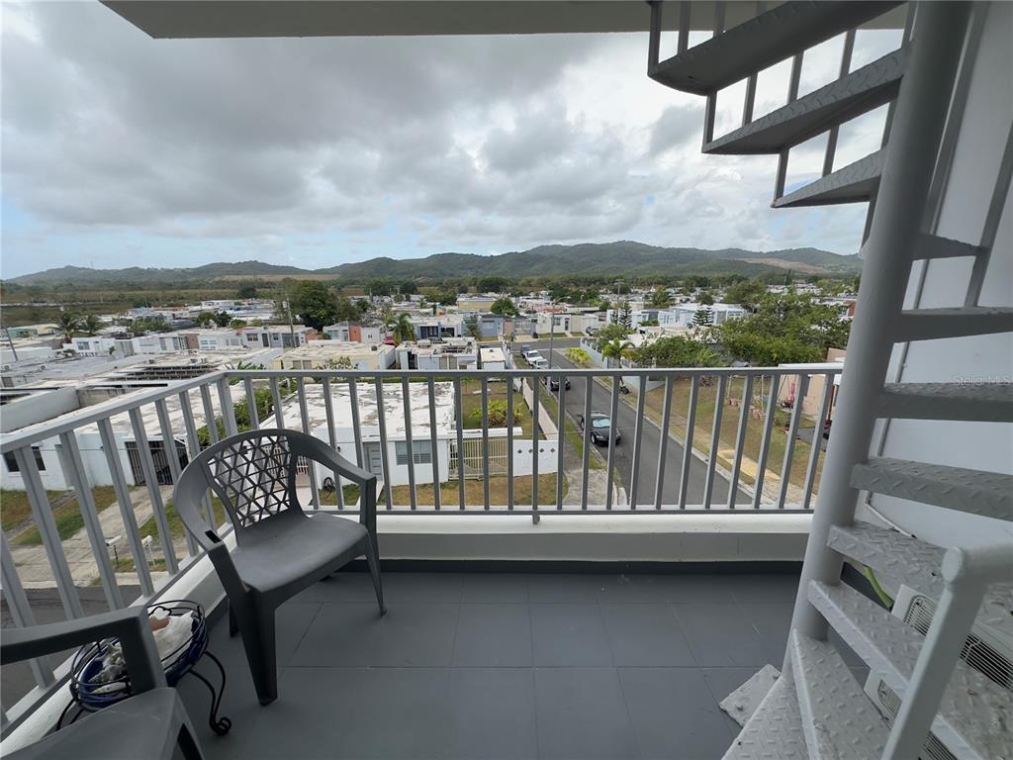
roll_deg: +0.5
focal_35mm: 14
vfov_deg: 85.7
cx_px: 506
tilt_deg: -13.7
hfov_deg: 102.1
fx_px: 410
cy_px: 380
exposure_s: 1/493
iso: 40
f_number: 2.2
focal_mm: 2.22
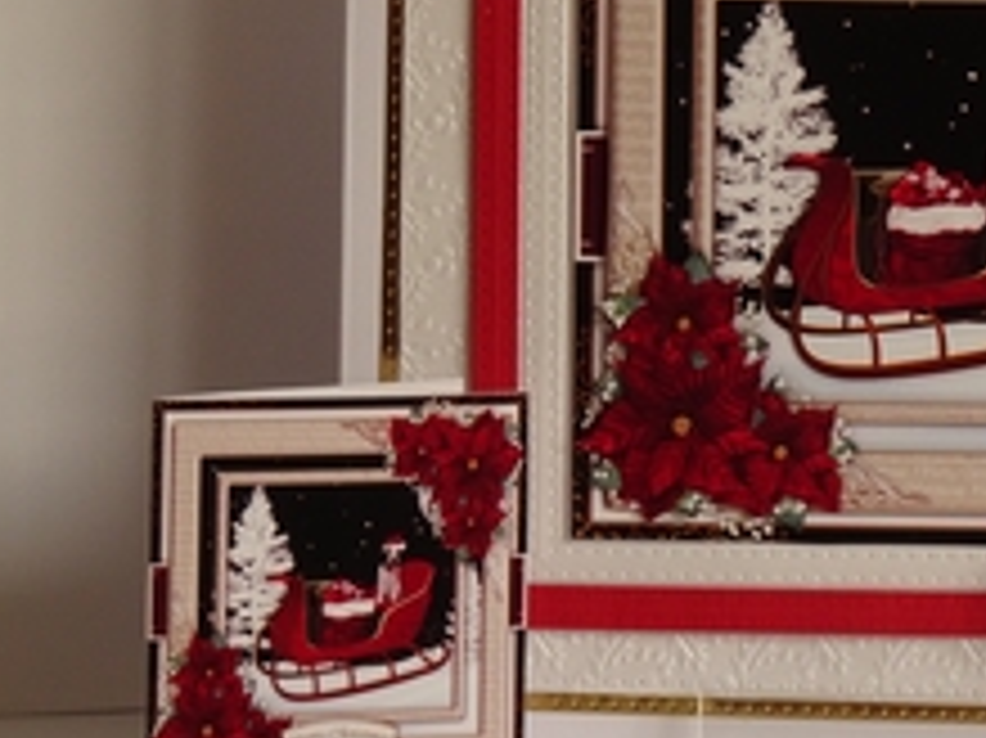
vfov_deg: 5.9
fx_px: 7202
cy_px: 209
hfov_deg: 7.8
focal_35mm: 253
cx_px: 833
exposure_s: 1/125
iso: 125
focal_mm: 20.96
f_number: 5.6
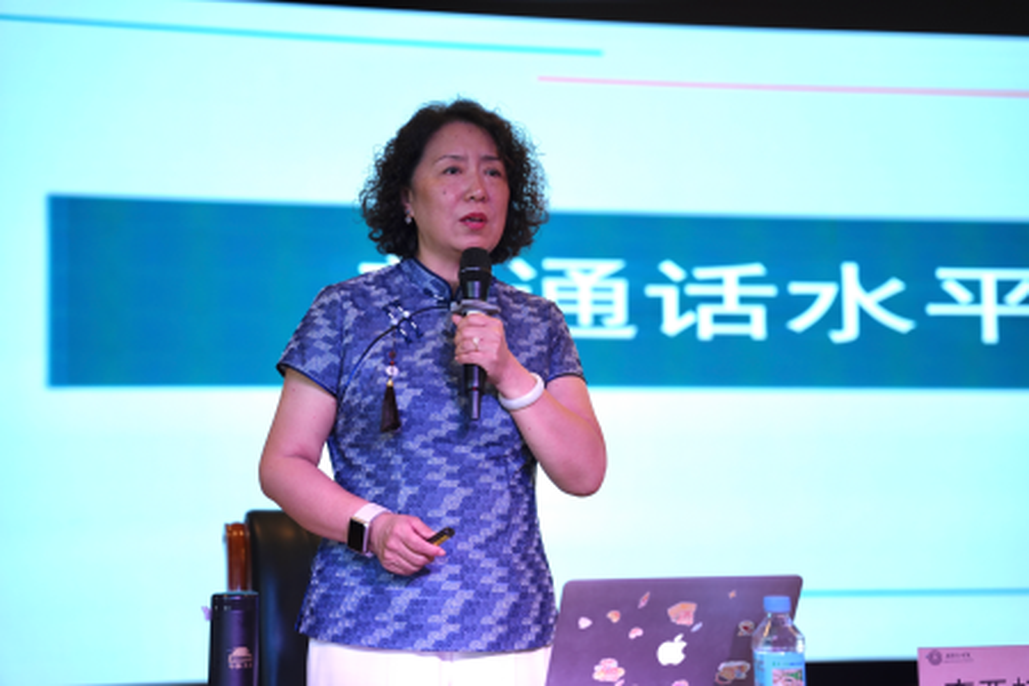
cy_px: 343
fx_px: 2001
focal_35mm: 70
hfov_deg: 28.8
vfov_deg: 19.5
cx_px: 514
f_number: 2.8
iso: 640
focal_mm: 70
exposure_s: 1/320
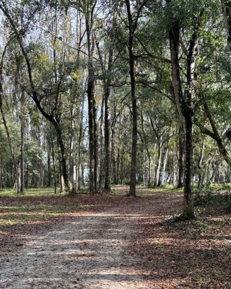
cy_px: 239
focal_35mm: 48
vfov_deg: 37.2
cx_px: 123
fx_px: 410
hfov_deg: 31.4
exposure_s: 1/237
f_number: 1.6
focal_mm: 5.96
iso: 40
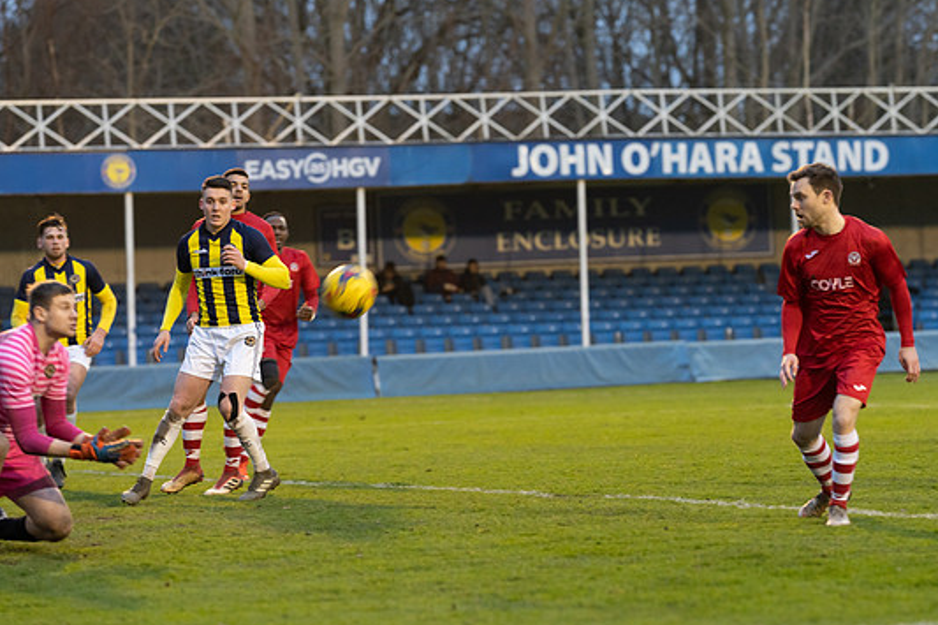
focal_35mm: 163
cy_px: 277
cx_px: 538
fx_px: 4245
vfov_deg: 8.4
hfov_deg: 12.6
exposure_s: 1/320
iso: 2000
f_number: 2.8
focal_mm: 135
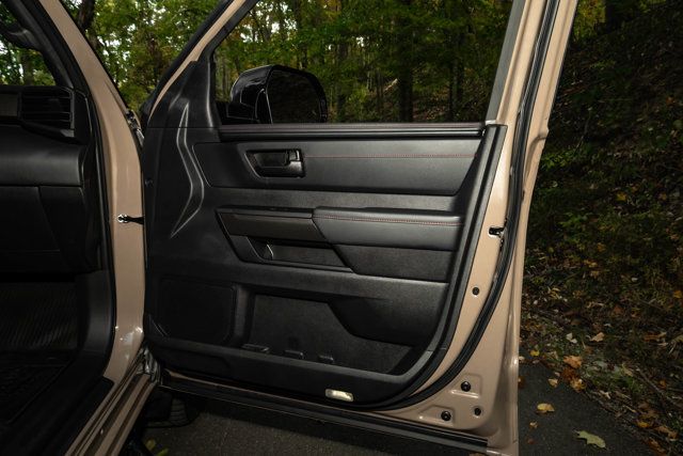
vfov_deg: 53.2
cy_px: 228
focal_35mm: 24
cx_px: 342
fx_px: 455
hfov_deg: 73.7
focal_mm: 24
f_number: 10
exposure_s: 1/200
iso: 800
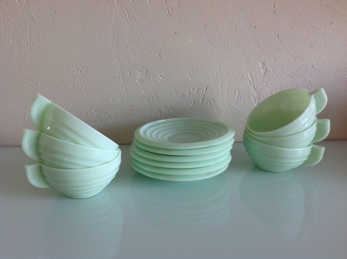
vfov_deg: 40.6
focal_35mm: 35
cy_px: 130
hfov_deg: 52.7
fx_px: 350
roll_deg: -0.7
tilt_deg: -17.6
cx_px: 174
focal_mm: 4.28
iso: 64
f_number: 2.4
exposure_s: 1/15
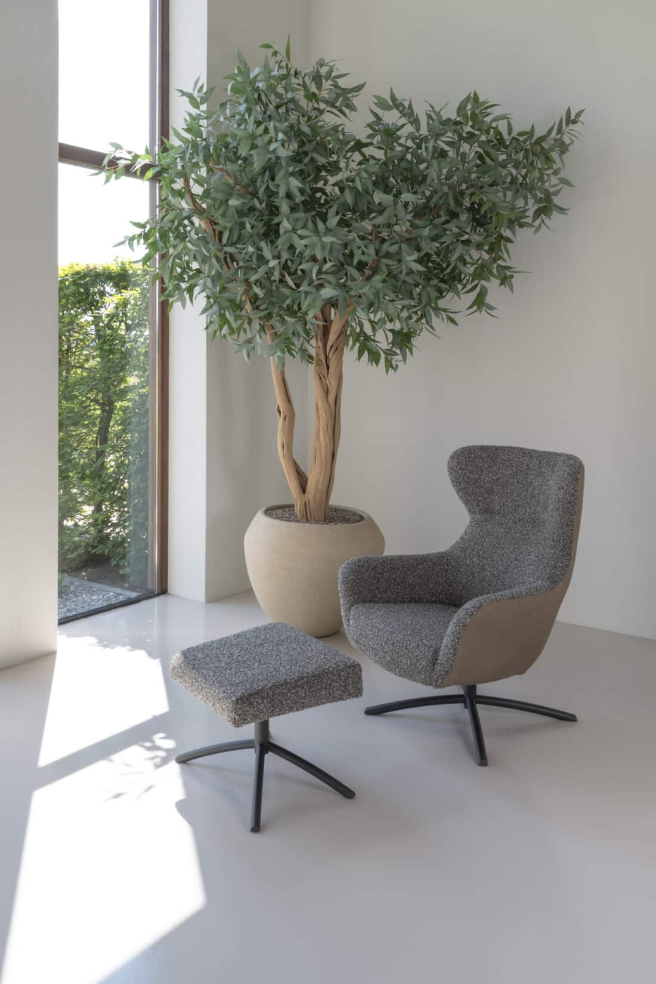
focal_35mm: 31
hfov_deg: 42.3
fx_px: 847
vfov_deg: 60.3
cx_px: 328
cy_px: 492
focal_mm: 31
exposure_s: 1/8
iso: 200
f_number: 22
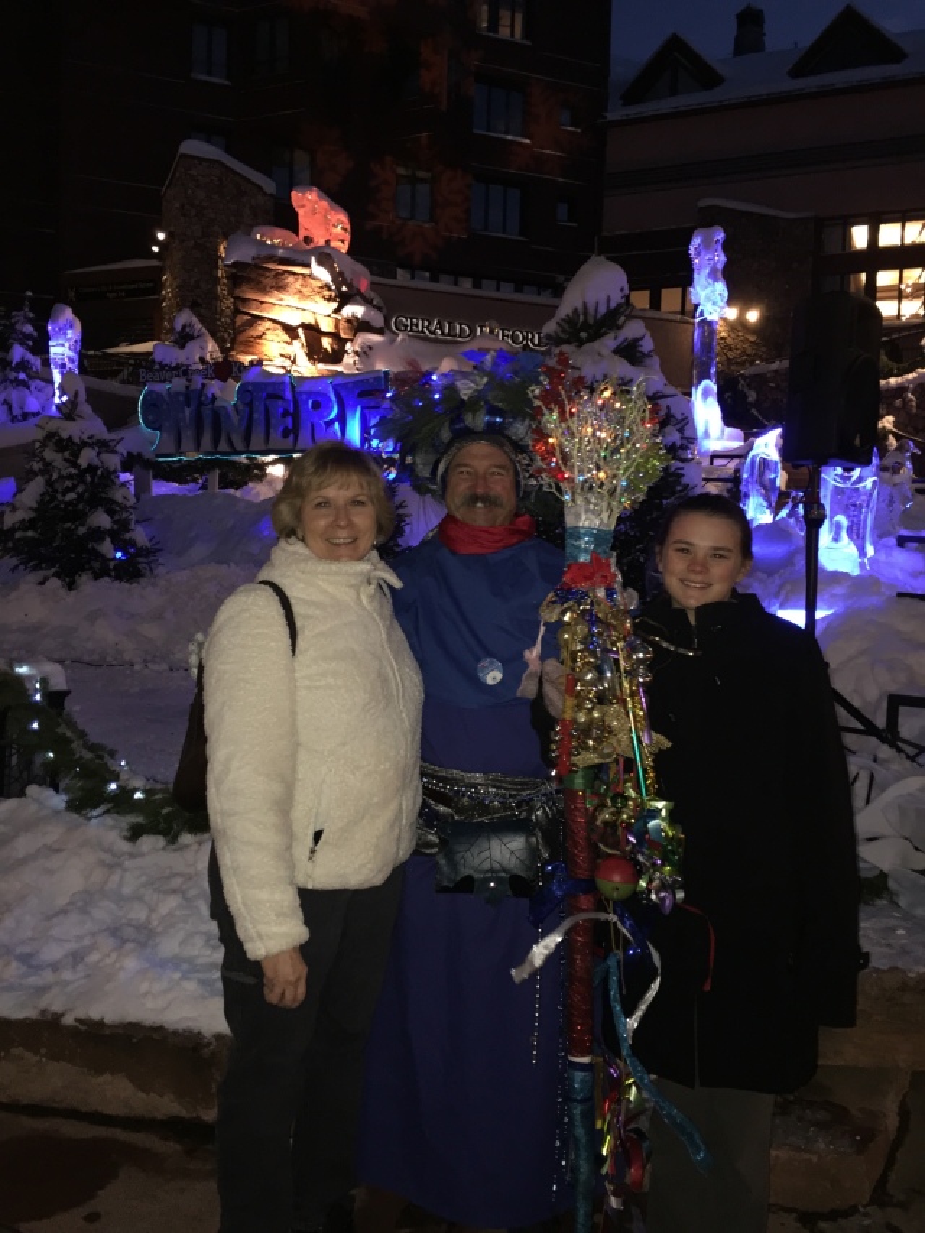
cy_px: 616
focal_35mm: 29
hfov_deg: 48.2
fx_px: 1033
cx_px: 462
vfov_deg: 61.7
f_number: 2.2
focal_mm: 4.15
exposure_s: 1/16
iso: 160
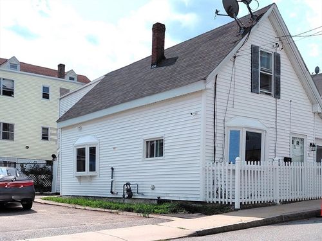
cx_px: 161
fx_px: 233
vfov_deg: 54.9
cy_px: 120
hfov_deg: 69.4
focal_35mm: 25
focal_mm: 4.69
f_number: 1.8
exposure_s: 1/5285
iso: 64
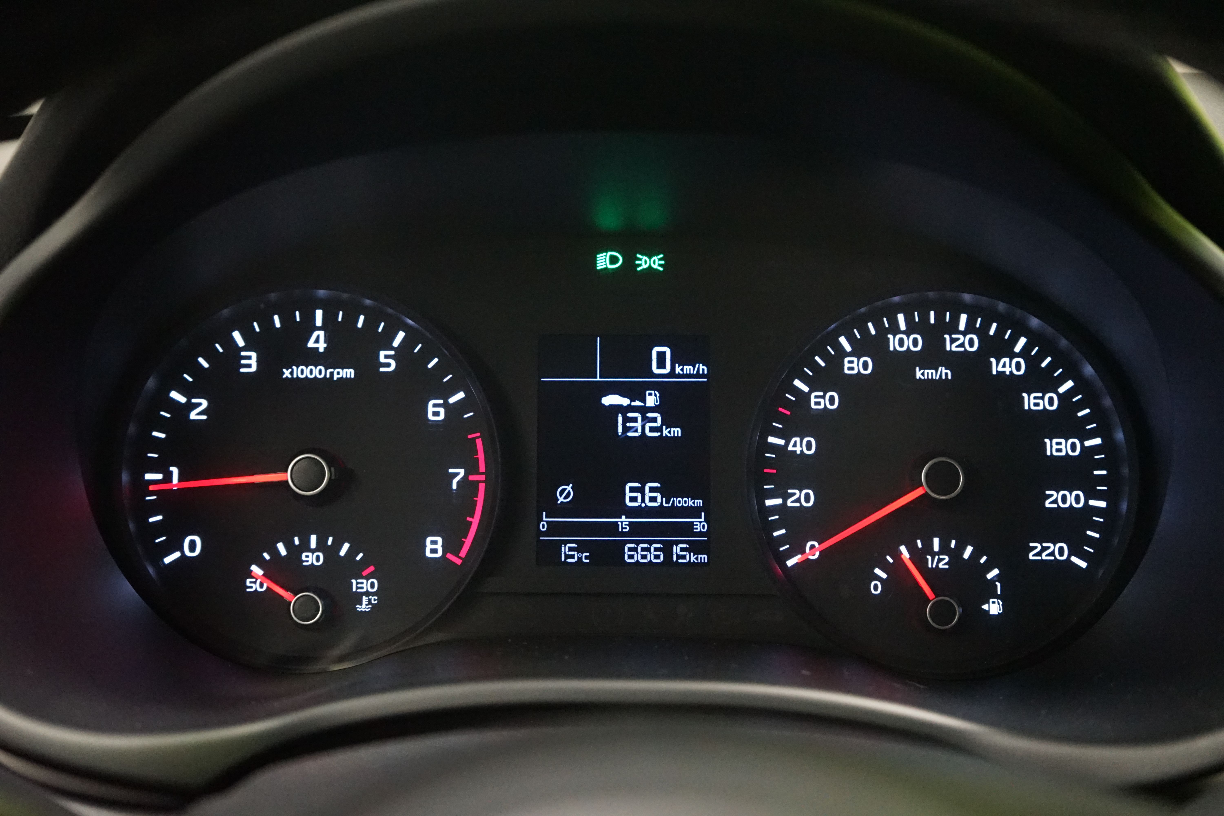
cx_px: 612
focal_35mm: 45
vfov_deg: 29.9
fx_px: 1530
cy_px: 408
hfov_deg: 43.6
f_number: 4.5
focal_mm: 45
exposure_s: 1/25
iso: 6400
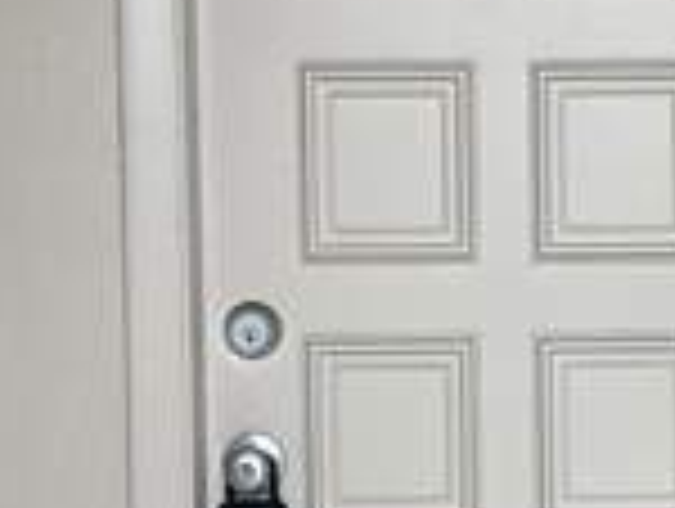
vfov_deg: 11.6
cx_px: 630
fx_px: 2500
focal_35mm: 128
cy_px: 342
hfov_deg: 15.2
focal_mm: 6.86
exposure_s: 1/121
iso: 160
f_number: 1.78
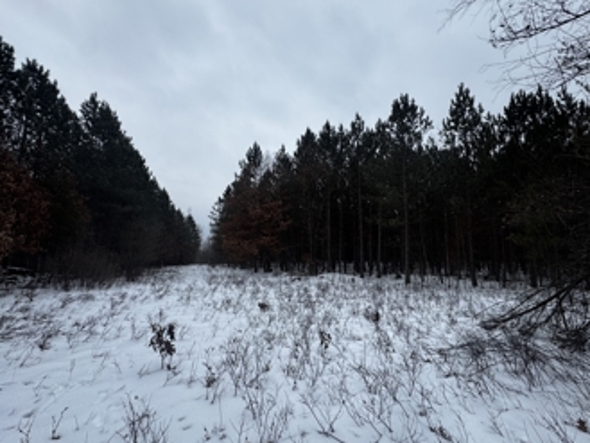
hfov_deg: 90.9
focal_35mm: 17
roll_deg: -1.9
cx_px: 310
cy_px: 230
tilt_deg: +4.7
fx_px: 290
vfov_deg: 74.7
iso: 40
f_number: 2.2
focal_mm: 2.22
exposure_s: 1/368
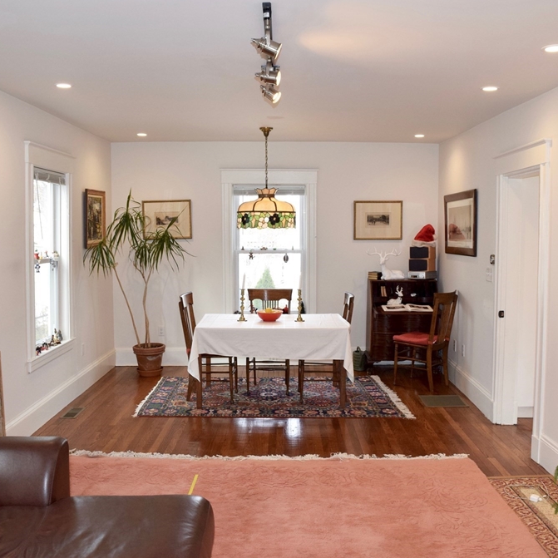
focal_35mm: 35
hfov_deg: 47.2
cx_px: 287
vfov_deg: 47.2
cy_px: 279
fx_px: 638
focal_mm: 18
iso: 720
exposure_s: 1/125
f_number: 5.6
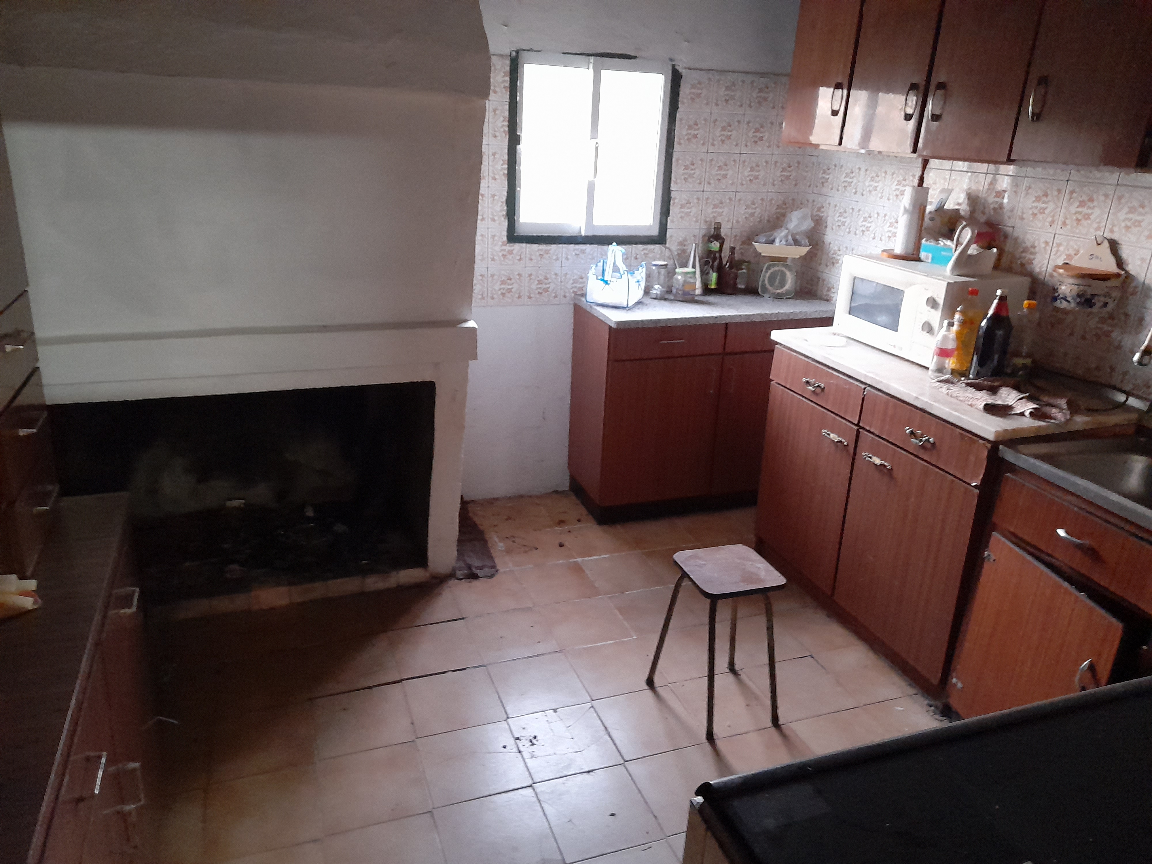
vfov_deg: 54.9
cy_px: 432
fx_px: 832
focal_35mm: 25
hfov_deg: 69.4
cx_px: 576
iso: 640
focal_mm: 4.6
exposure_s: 1/10
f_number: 2
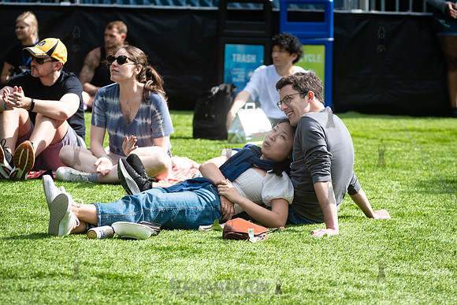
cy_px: 152
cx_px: 265
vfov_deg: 7.3
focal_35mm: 189
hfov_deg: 10.9
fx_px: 2397
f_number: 4.5
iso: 200
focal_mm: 145
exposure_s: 1/1000
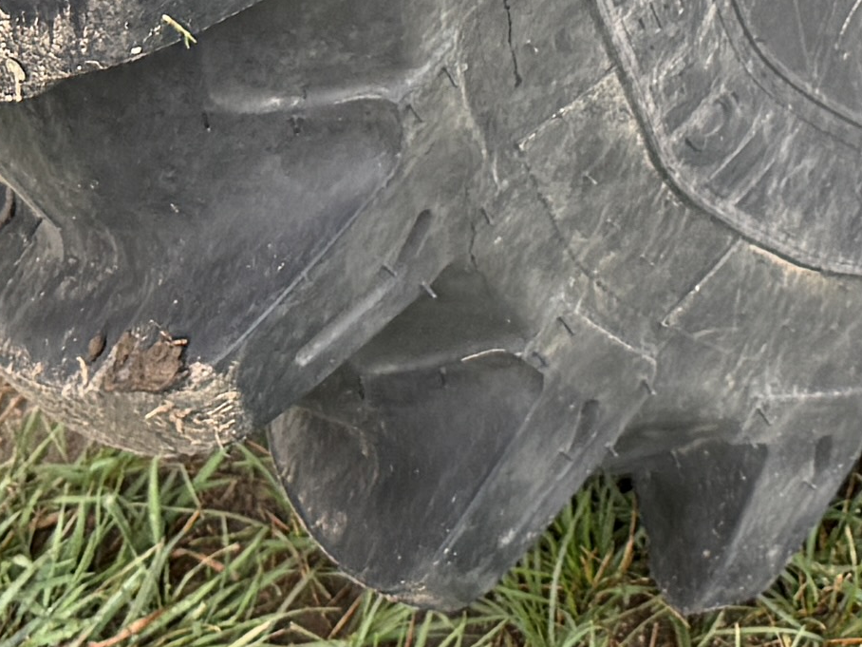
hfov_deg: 12.9
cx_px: 860
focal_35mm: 151
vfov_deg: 8.8
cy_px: -979
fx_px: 3760
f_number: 1.78
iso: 80
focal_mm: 6.76
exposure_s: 1/176
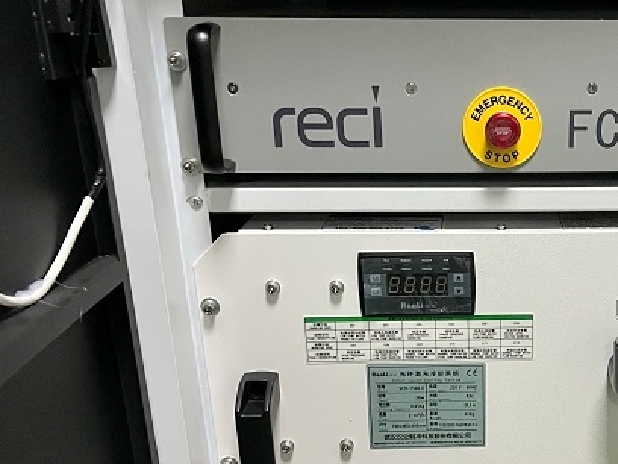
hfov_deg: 35.6
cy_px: 332
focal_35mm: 51
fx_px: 911
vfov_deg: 28.3
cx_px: 539
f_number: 1.6
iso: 500
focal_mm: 5.1
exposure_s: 1/57
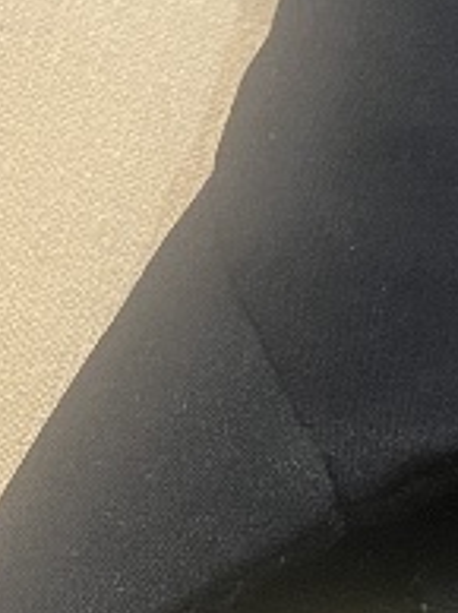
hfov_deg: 9.2
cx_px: 167
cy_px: 654
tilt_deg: -8.7
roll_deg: -1.9
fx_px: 2846
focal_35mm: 161
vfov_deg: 12.1
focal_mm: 5.1
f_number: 1.6
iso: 400
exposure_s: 1/50
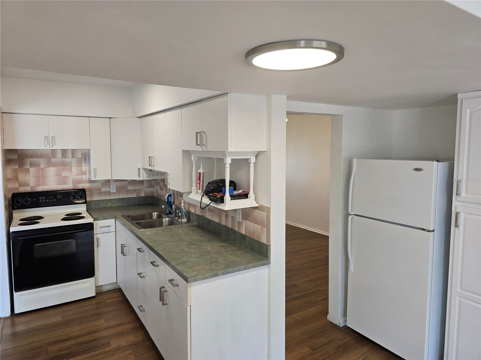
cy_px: 180
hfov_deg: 73.9
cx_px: 240
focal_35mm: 23
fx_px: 320
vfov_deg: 58.9
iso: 100
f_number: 1.7
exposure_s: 1/120
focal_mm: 6.3
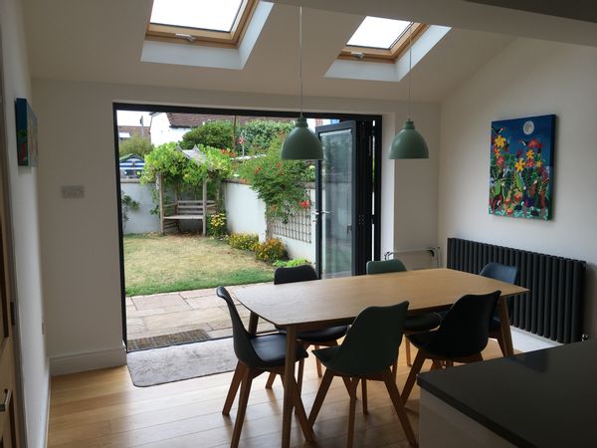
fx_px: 500
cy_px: 224
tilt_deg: -5.5
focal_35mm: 29
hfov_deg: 61.7
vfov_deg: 48.2
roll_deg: +0.4
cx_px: 298
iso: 25
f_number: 2.2
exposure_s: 1/111
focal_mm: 4.15
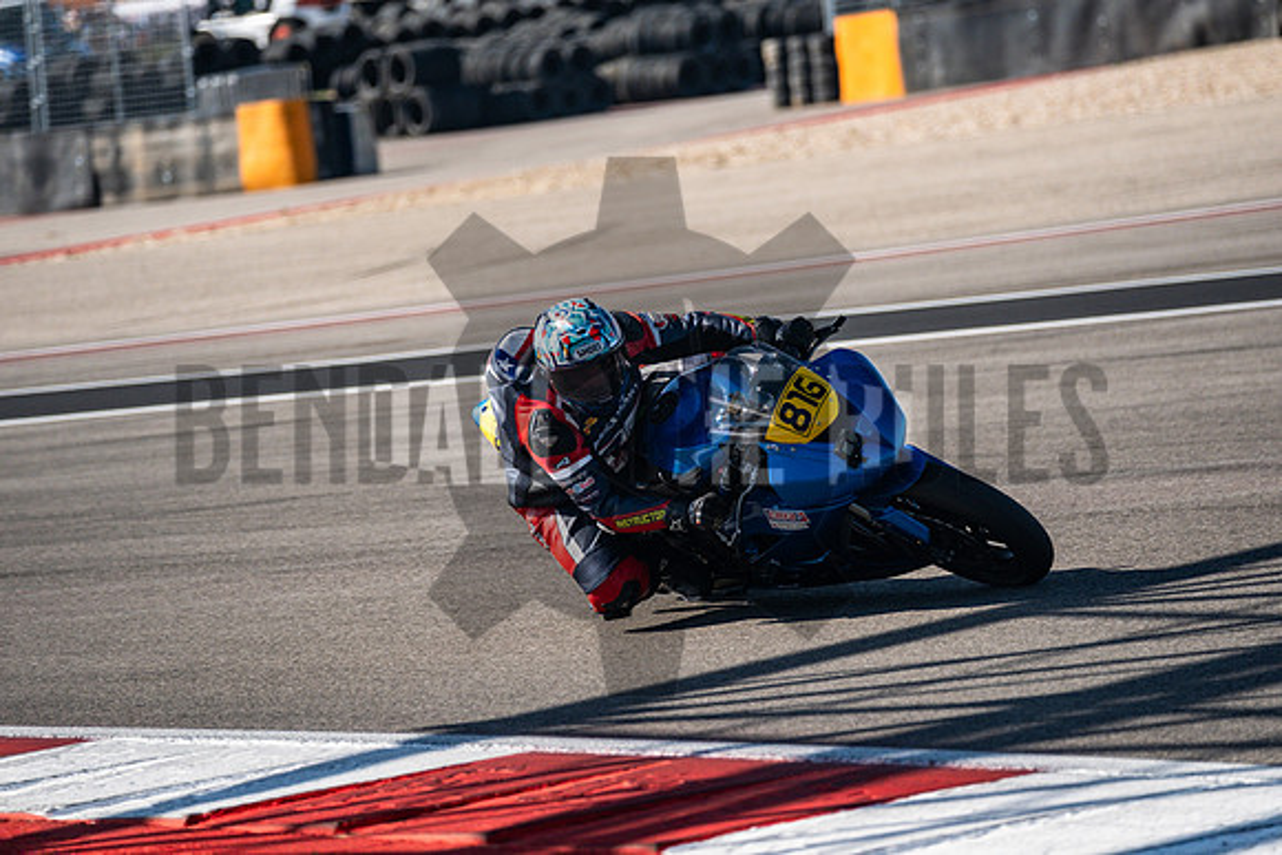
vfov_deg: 6.5
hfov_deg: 9.8
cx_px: 641
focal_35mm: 210
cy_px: 428
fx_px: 7480
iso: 800
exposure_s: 1/2500
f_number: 2.8
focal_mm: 140
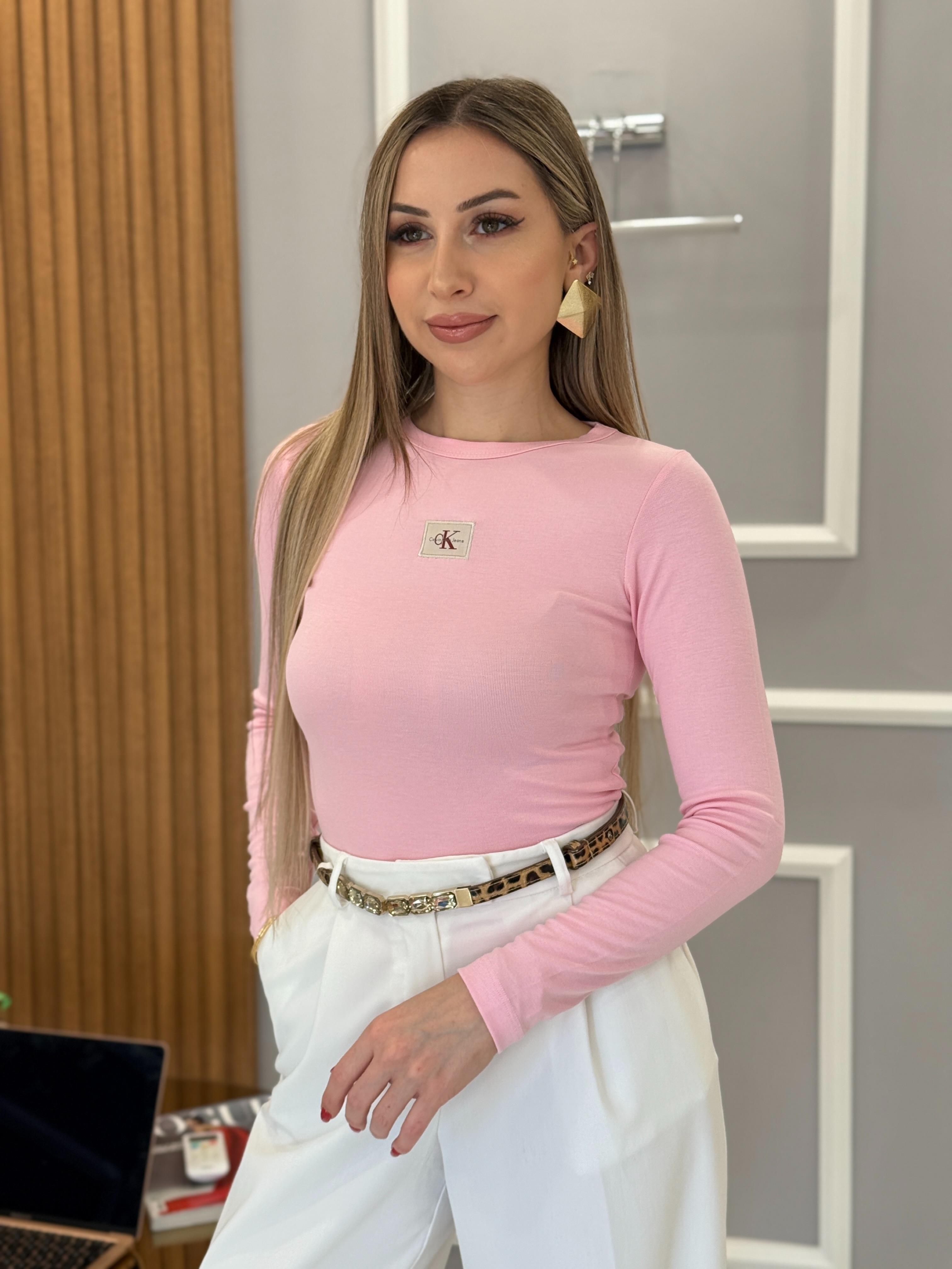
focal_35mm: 48
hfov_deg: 30.3
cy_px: 634
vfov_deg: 39.7
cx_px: 476
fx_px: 1760
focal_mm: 6.76
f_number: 1.78
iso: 125
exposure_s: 1/137
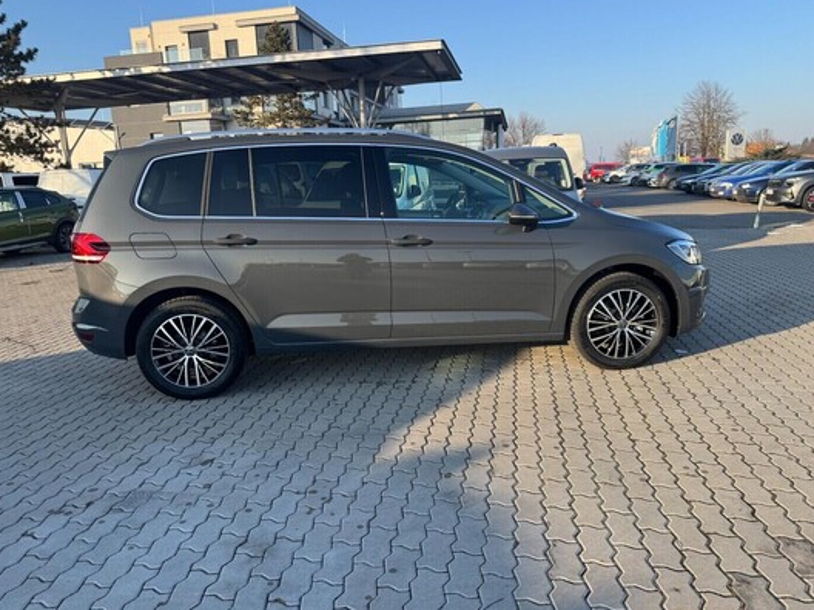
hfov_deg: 69.4
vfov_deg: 54.9
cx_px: 402
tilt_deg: -11.3
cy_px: 298
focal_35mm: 25
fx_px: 588
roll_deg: +3.4
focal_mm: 6.76
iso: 80
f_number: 1.78
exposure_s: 1/1395
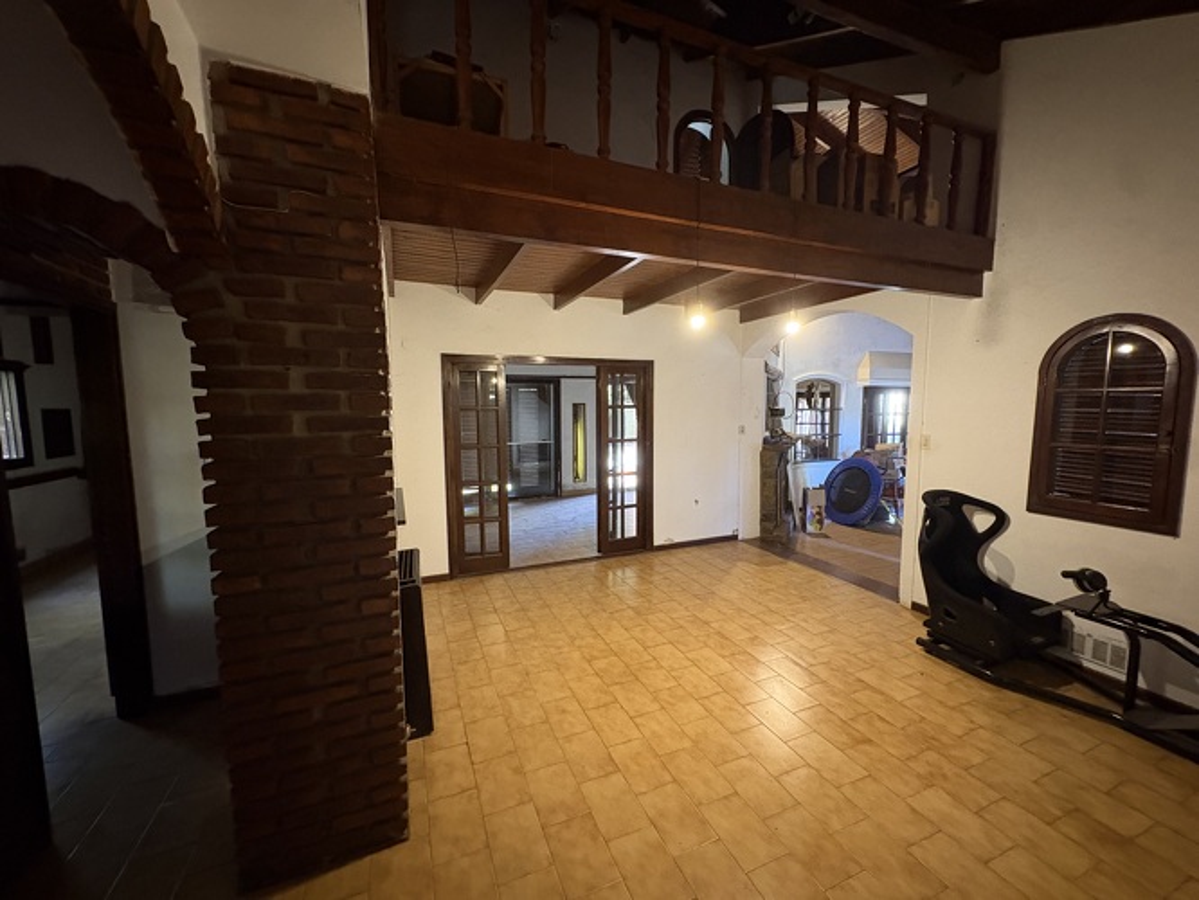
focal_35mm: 14
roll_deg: +0.7
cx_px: 600
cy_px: 450
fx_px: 485
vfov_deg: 85.7
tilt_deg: -4.3
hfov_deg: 102.0
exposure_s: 1/33
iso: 800
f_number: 2.2
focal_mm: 2.22
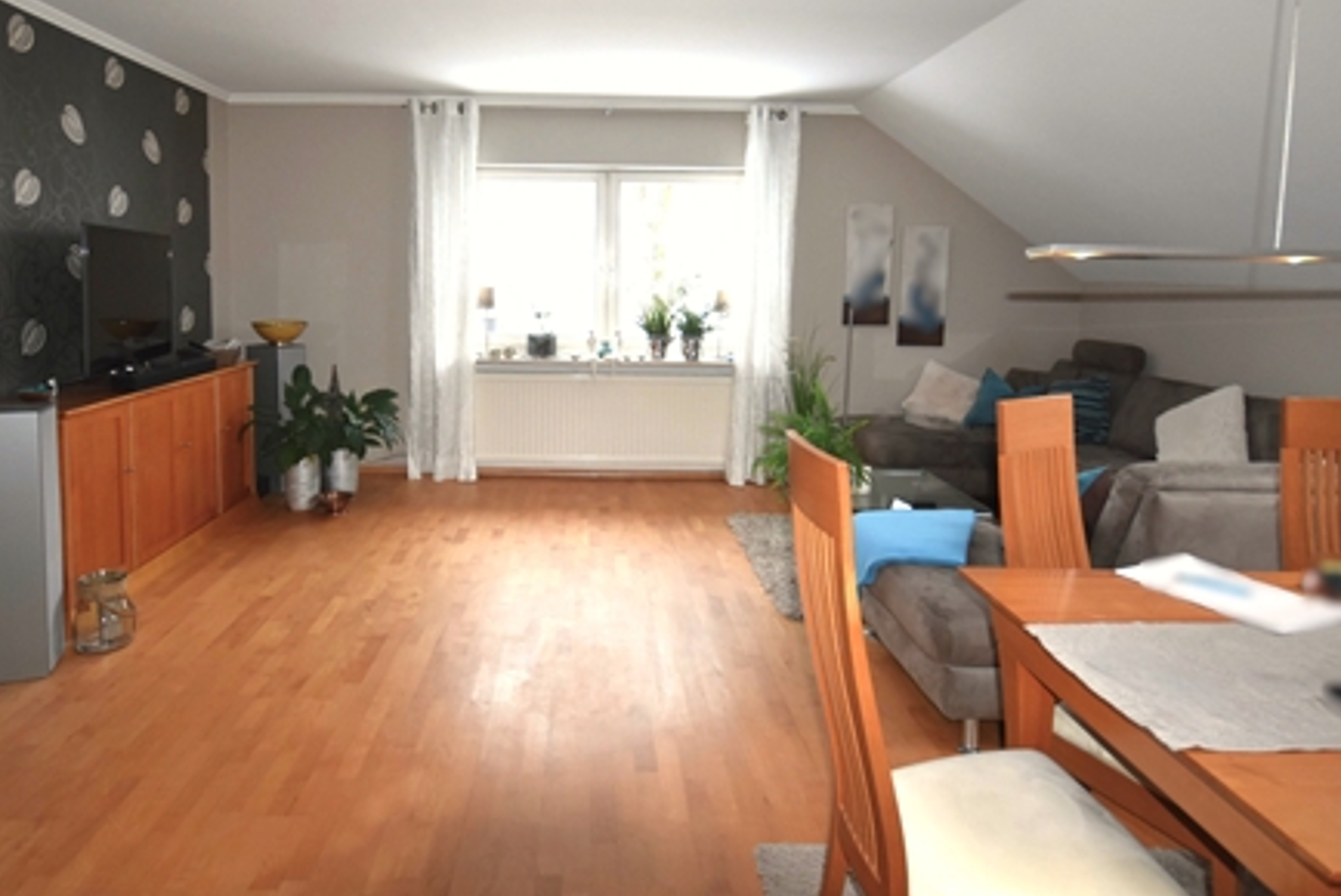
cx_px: 576
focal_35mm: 20
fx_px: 745
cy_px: 328
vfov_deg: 61.0
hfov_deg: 83.4
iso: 560
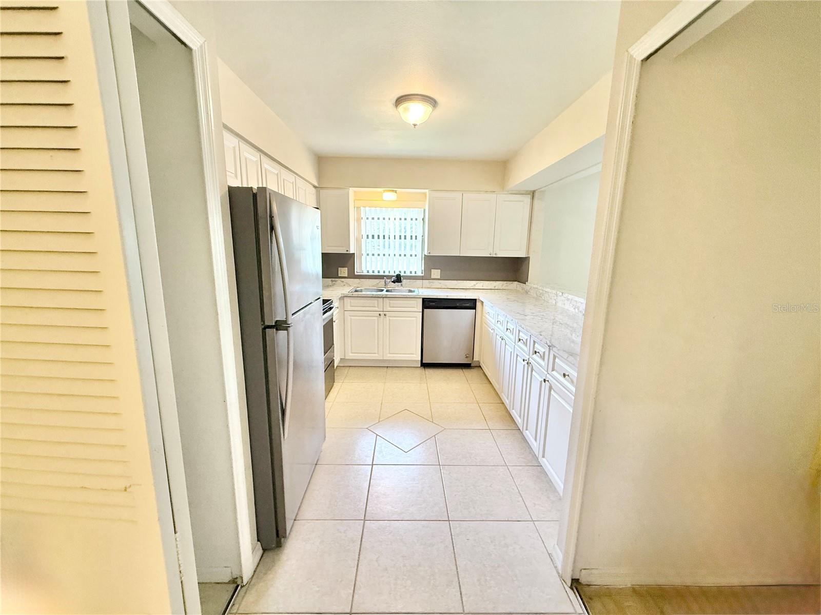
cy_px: 308
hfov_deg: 102.1
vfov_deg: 85.7
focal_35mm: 14
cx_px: 410
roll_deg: -0.3
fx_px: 332
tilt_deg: -9.8
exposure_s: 1/60
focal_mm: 2.22
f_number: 2.2
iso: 320
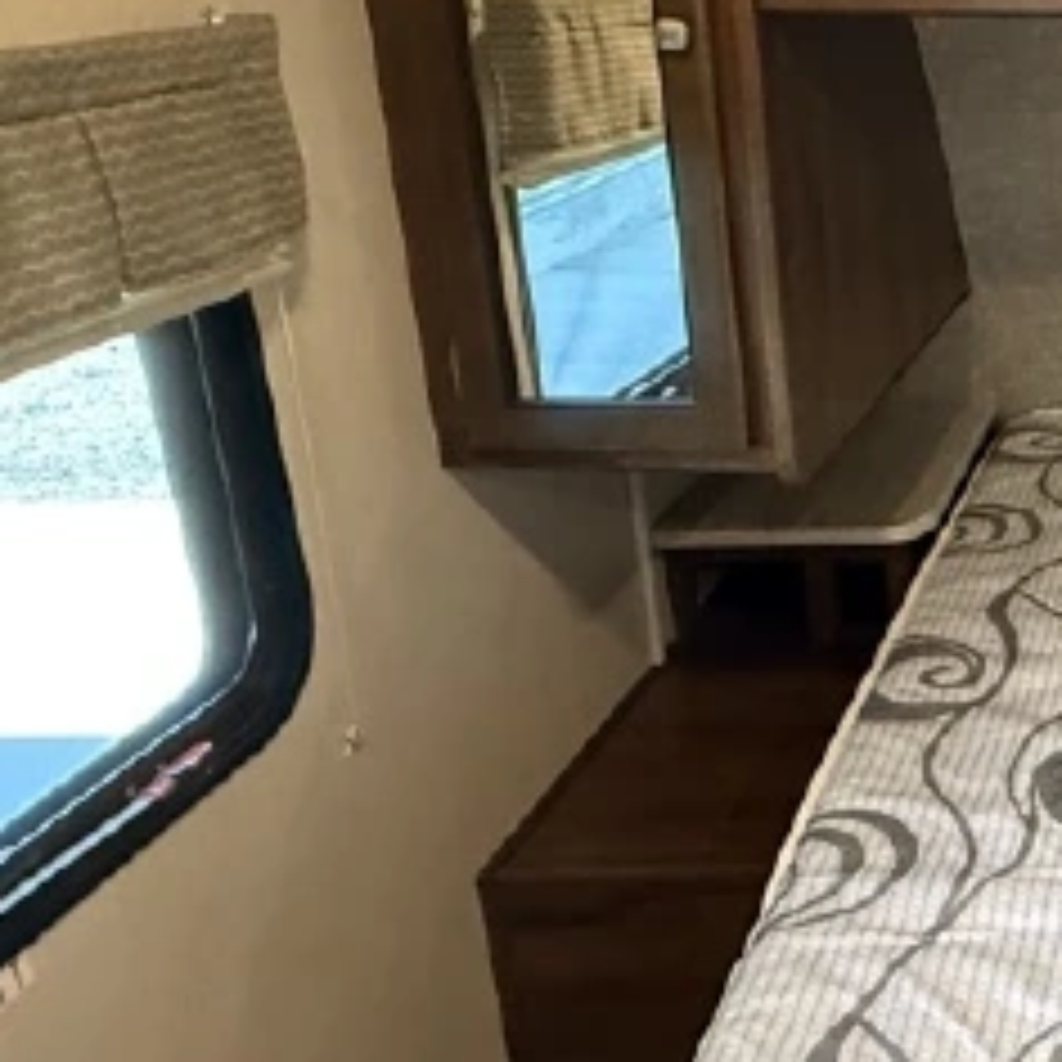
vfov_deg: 39.3
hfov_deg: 31.4
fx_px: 1458
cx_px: 1364
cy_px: 310
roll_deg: -1.0
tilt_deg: -13.9
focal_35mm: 42
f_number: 2.2
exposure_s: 1/60
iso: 800
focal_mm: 2.22
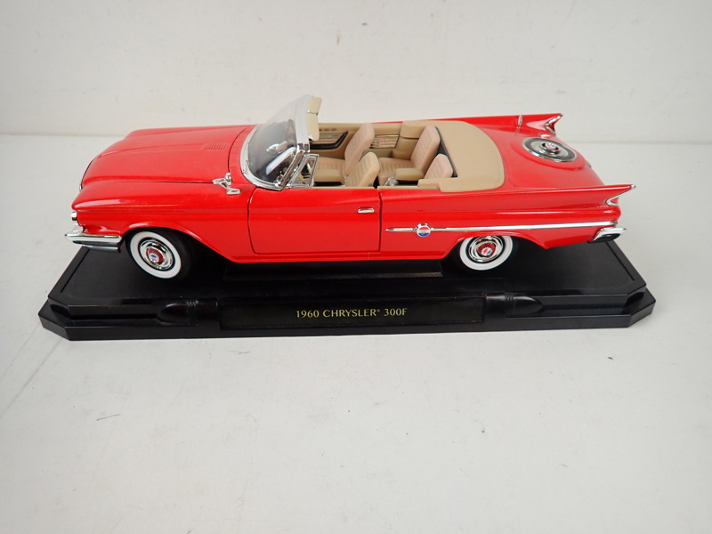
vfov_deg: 68.7
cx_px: 356
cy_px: 267
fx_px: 391
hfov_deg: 84.7
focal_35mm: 19
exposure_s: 1/100
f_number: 2
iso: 200
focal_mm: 3.33
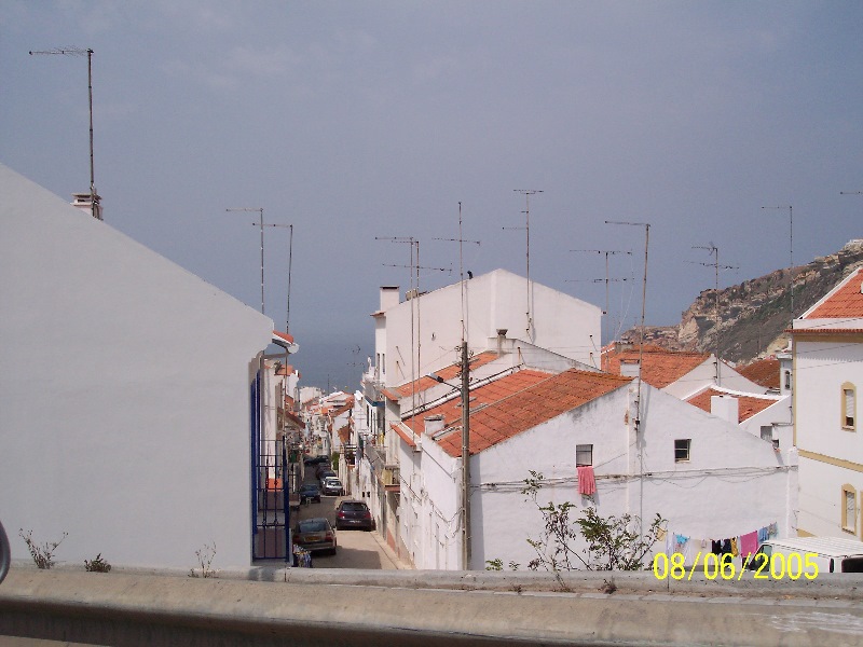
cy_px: 324
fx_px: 947
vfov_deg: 37.7
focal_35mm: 38
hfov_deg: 49.0
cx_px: 432
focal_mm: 8
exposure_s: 1/1000
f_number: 4.8
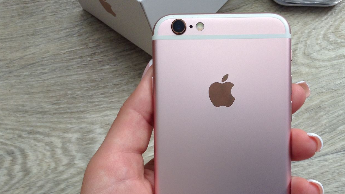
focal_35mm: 46
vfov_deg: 25.6
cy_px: 150
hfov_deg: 44.2
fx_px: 421
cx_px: 219
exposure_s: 1/60
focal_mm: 3.3
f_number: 2.4
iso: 32
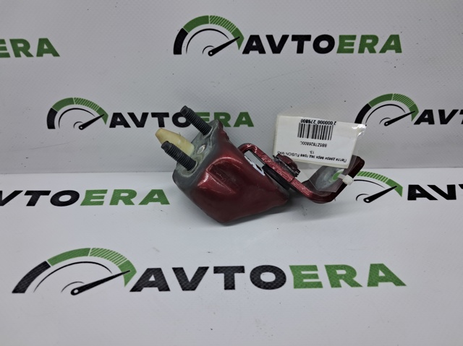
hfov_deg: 65.4
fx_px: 361
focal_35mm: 27
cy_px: 173
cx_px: 232
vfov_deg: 51.3
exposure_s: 1/100
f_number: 1.8
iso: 50
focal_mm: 4
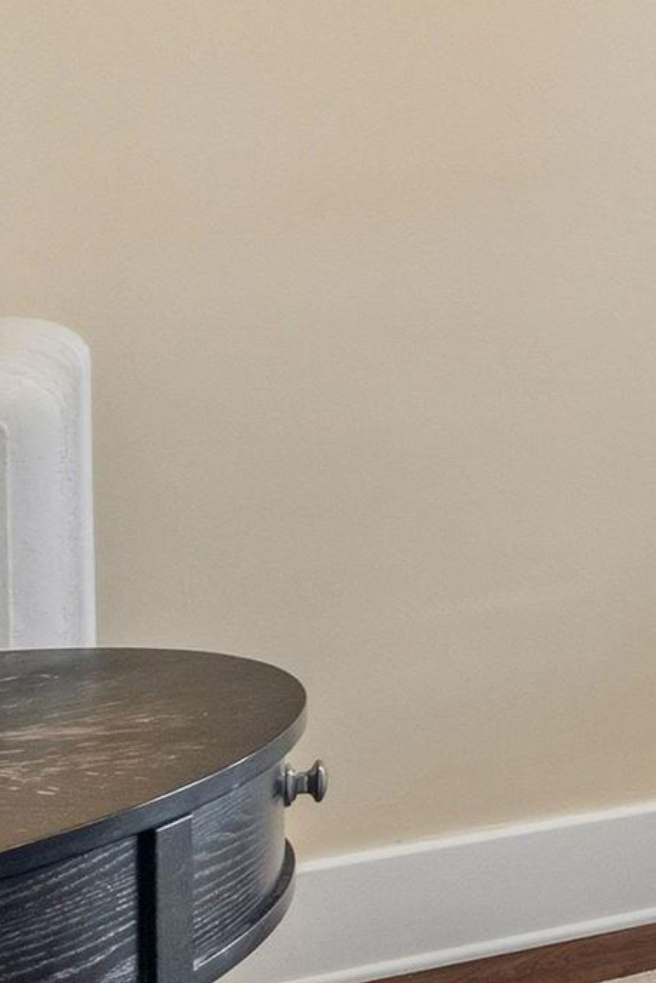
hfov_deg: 15.8
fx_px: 1830
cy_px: 137
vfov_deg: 29.1
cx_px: 1329
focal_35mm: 67
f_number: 8
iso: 640
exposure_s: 2
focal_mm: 10
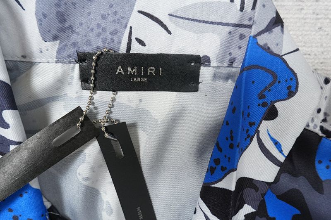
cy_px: 110
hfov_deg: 67.4
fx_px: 248
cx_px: 166
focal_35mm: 27
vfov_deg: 47.9
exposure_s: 1/100
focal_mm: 18
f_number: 10
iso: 1600
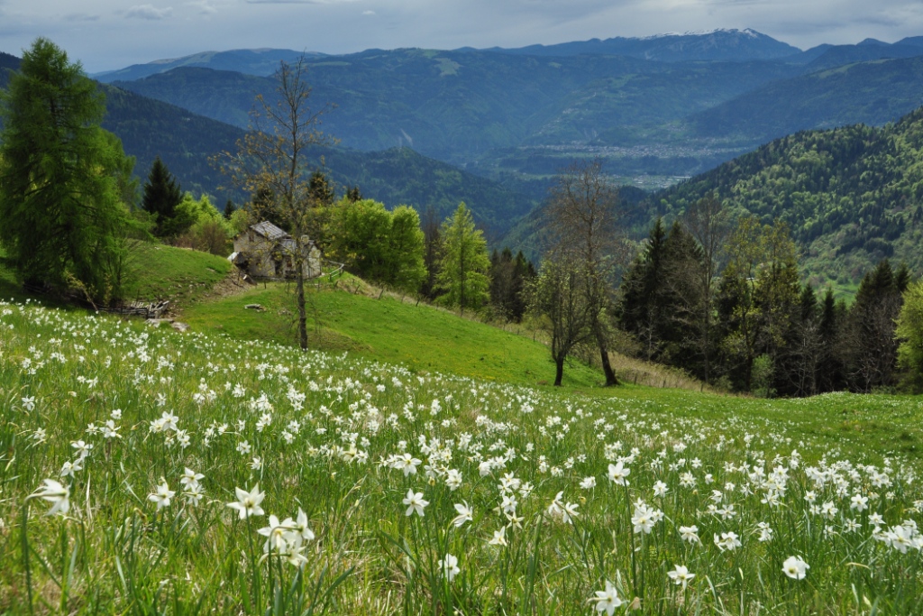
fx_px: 846
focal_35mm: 33
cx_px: 462
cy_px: 308
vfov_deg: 40.0
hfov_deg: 57.2
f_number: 10
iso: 320
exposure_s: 1/320
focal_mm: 22
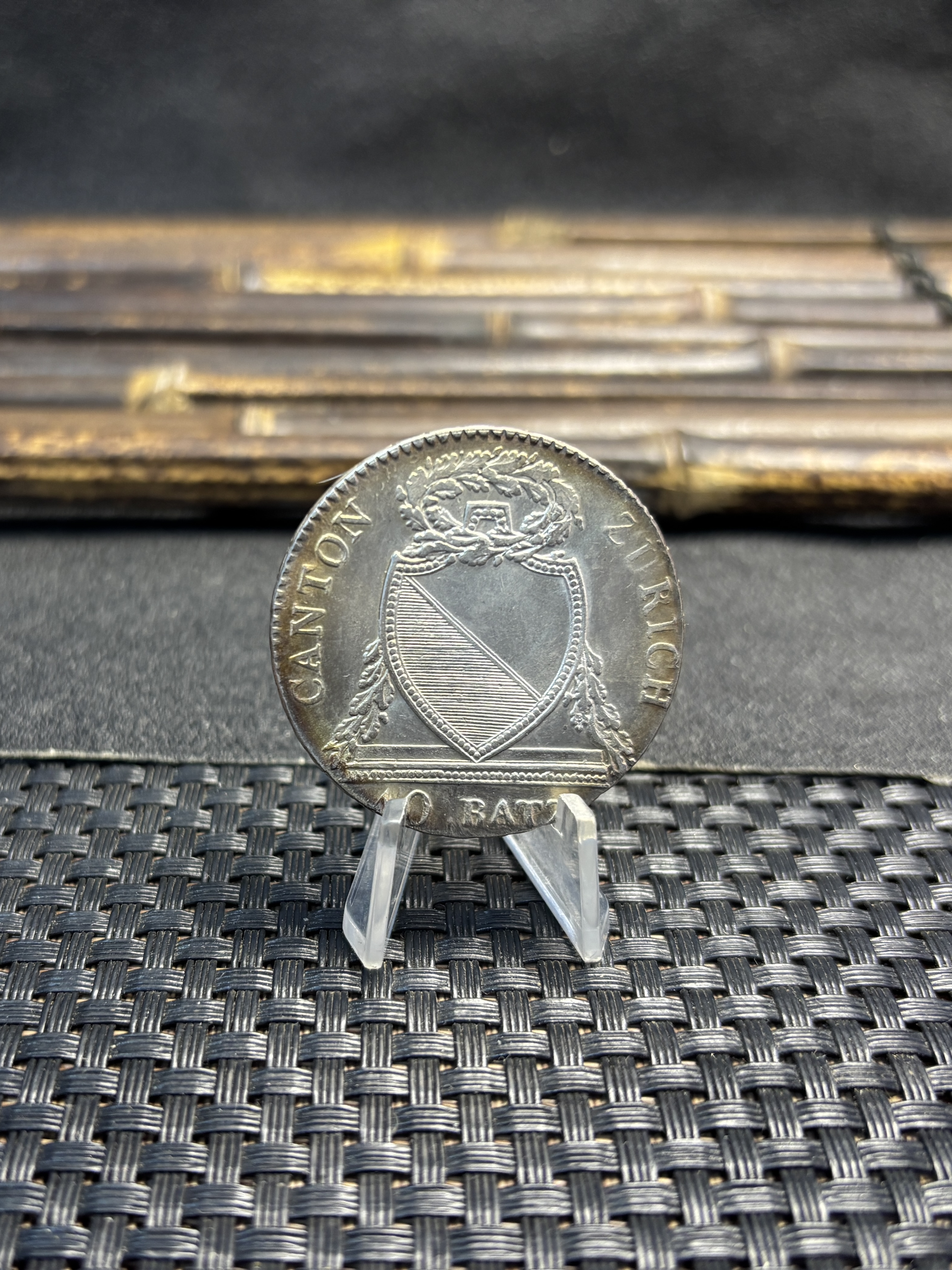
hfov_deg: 53.1
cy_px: 635
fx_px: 953
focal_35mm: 26
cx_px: 476
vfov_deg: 67.3
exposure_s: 1/50
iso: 125
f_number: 1.6
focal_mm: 5.96
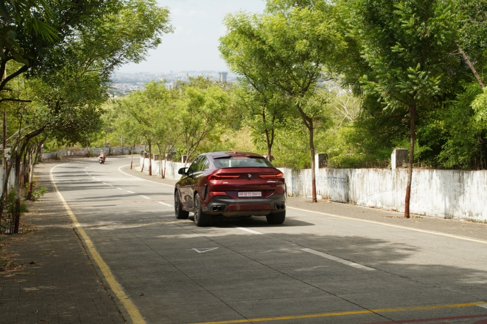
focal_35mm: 64
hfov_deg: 31.4
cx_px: 244
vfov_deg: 21.2
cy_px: 162
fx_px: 866
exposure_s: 1/80
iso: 100
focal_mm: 64
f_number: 7.1
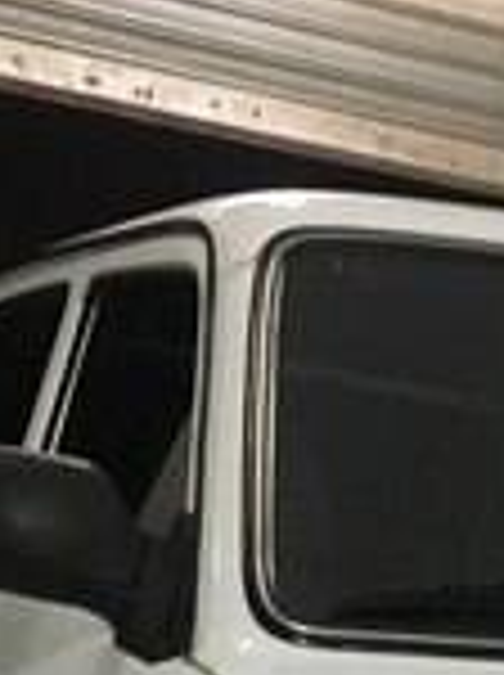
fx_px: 1869
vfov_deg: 18.4
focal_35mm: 96
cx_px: 171
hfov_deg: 15.3
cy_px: 981
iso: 250
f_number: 2.2
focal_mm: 4.15
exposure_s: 1/33
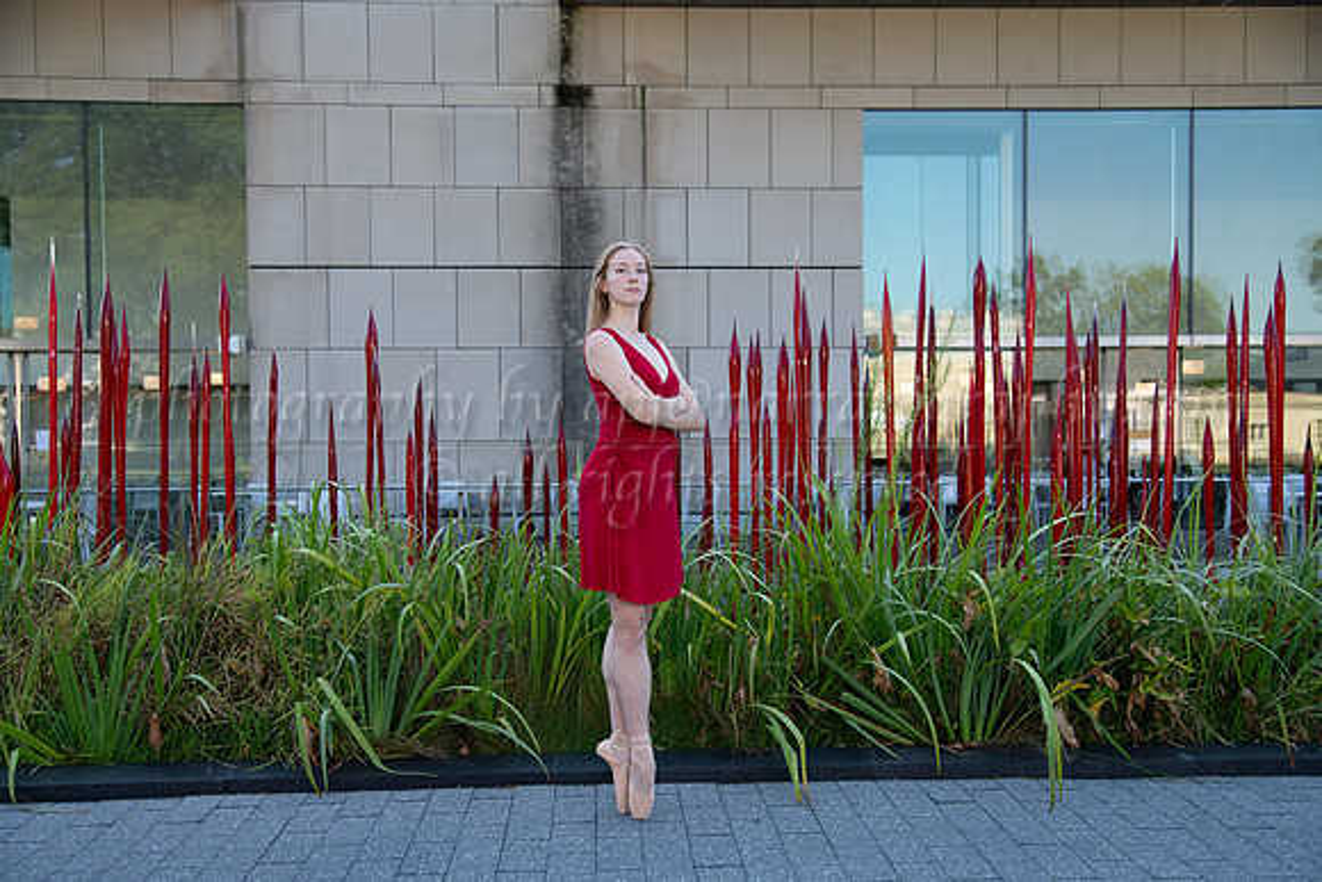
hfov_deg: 53.6
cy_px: 441
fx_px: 1309
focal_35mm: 36
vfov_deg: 37.3
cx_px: 661
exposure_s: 1/400
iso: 200
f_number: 4
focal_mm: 35
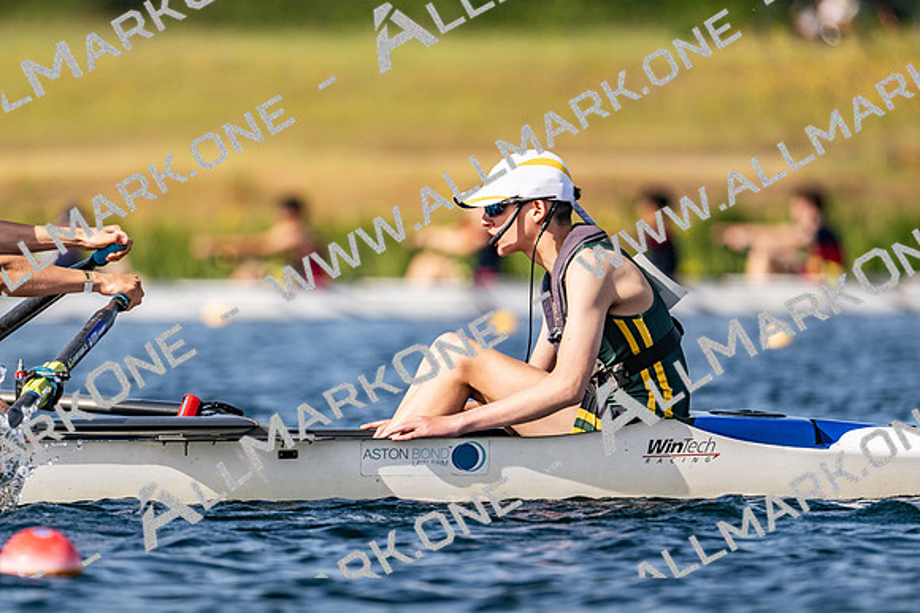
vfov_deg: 2.3
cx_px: 460
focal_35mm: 600
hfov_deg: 3.4
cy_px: 306
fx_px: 15324
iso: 180
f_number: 4.5
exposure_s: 1/2500
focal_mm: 400
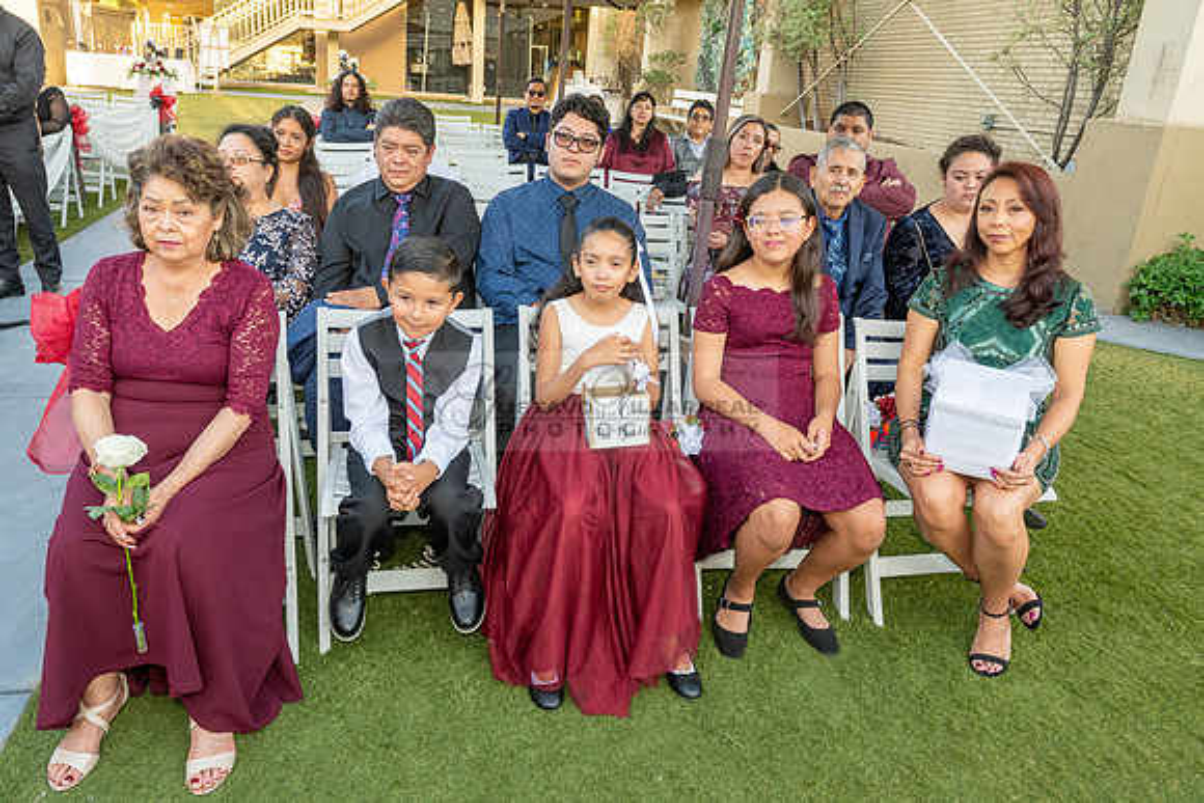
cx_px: 568
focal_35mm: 25
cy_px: 379
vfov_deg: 50.7
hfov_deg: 70.7
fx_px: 848
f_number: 6.3
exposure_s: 1/200
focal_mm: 24
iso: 500
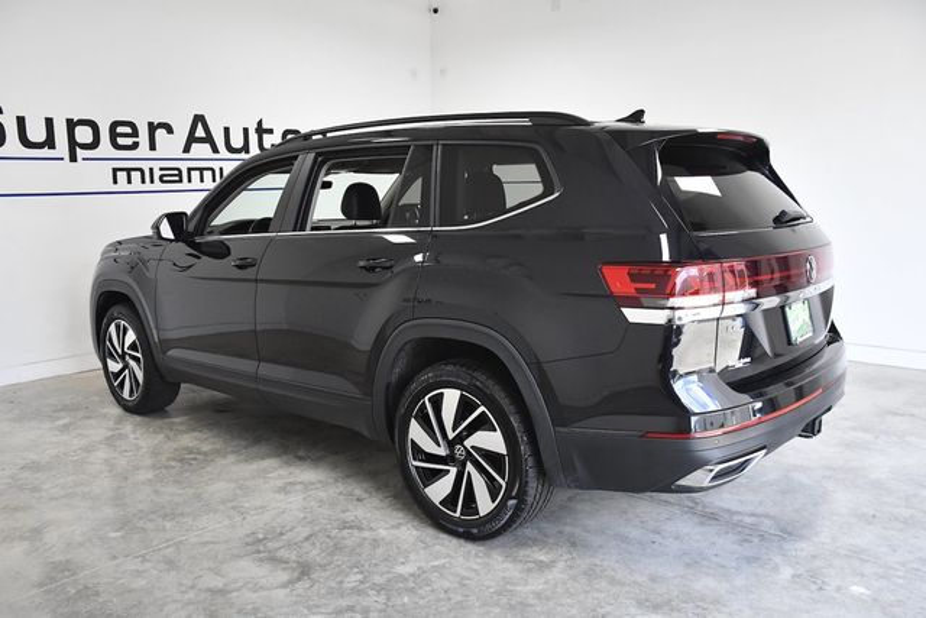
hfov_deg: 61.9
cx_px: 463
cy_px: 309
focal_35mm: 30
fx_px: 772
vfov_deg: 43.6
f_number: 4.5
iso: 2500
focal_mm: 20
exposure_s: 1/1000
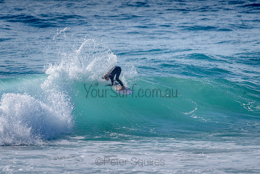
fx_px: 4429
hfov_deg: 3.4
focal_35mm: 613
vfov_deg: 2.2
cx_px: 101
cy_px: 76
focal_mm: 500
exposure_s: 1/2000
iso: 140
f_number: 5.6
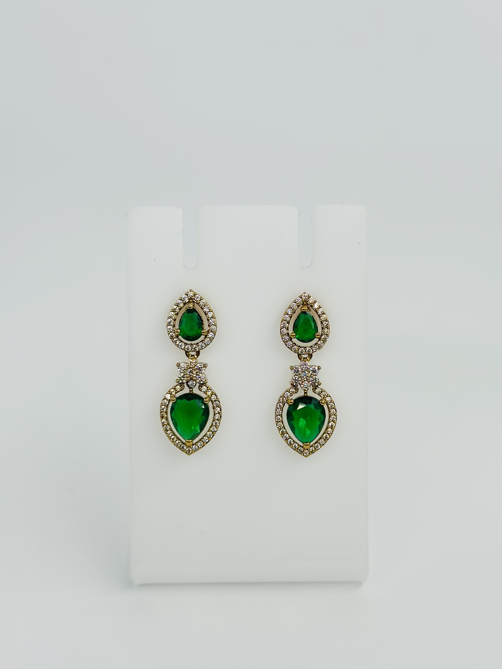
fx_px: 928
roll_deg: -1.7
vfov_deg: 39.7
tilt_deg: -24.5
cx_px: 251
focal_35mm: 48
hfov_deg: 30.3
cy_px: 334
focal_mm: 6.86
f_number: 1.78
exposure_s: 1/1289
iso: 80
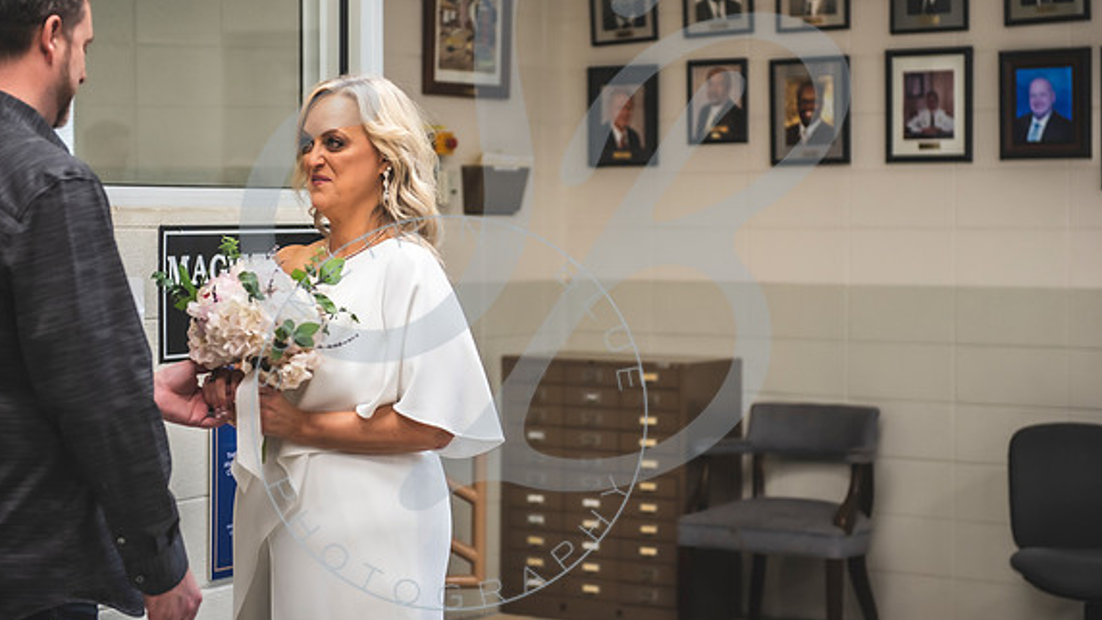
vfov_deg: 15.7
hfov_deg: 27.5
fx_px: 2250
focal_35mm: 77
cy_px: 251
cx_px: 545
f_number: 2.8
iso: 500
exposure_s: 1/160
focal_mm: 70
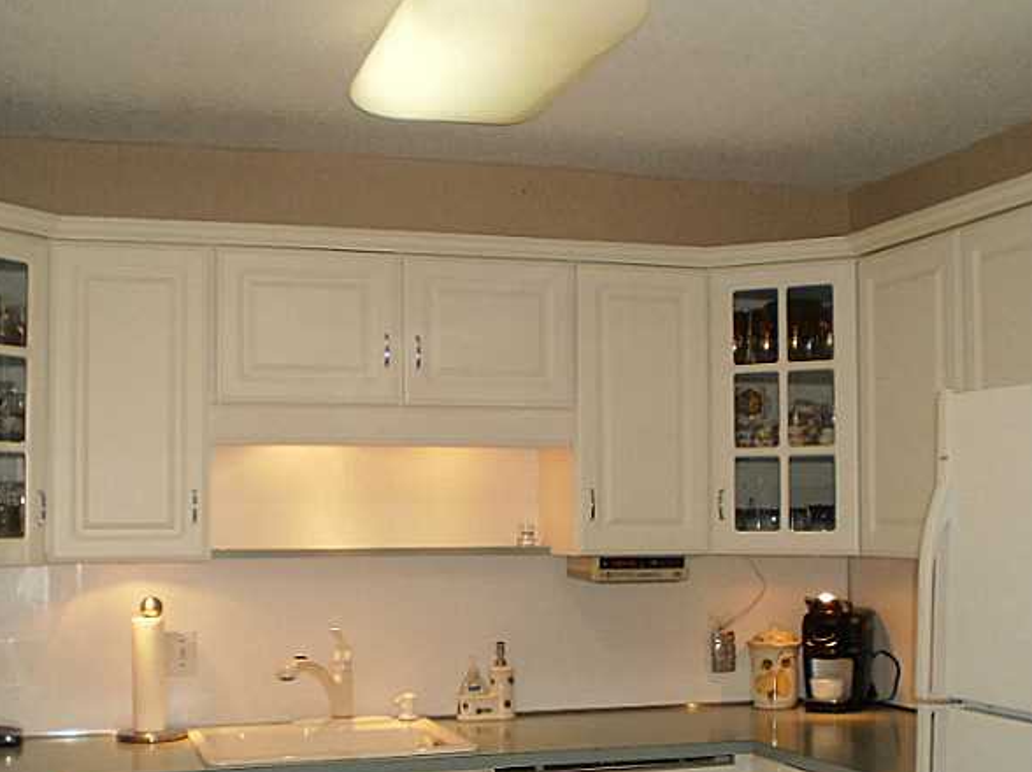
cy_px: 510
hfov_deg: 38.9
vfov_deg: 29.4
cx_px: 525
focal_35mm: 49
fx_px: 1460
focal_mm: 6.3
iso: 125
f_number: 3.1
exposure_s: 1/30
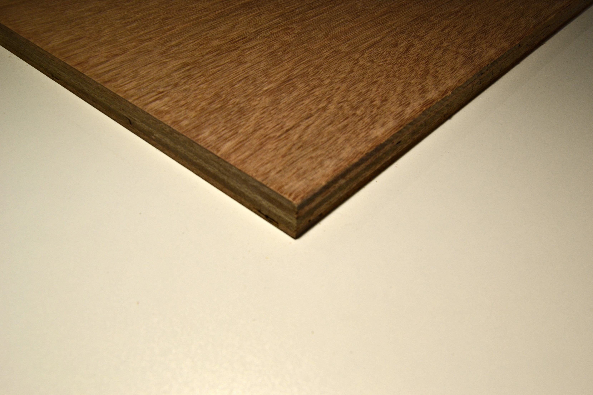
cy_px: 198
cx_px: 296
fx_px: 519
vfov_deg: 41.7
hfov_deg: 59.5
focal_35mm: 32
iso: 400
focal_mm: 21
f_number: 9
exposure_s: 1/160
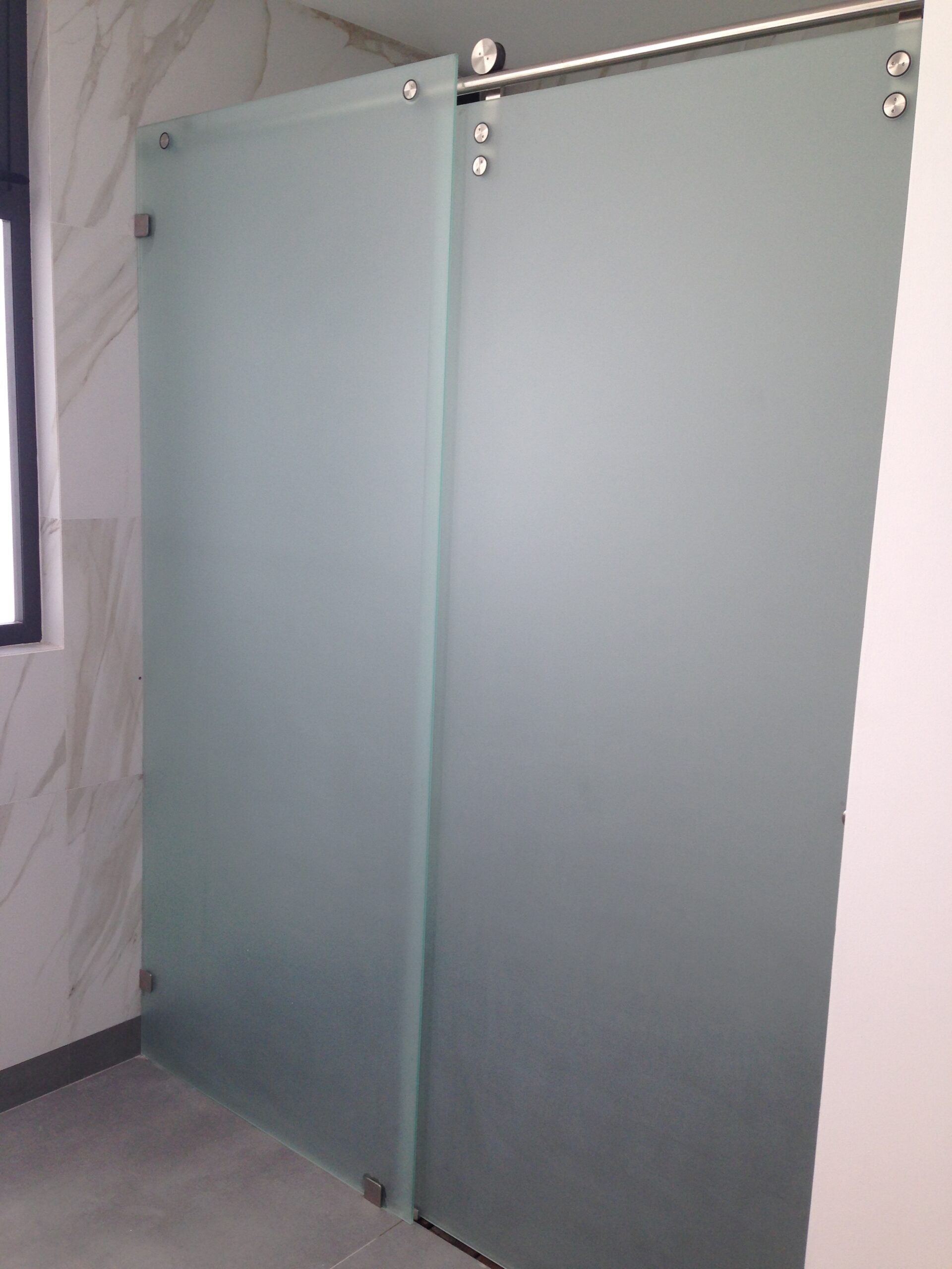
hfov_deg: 42.9
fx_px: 1210
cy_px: 634
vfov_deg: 55.4
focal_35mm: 33
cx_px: 476
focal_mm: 4.12
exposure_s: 1/206
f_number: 2.4
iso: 50
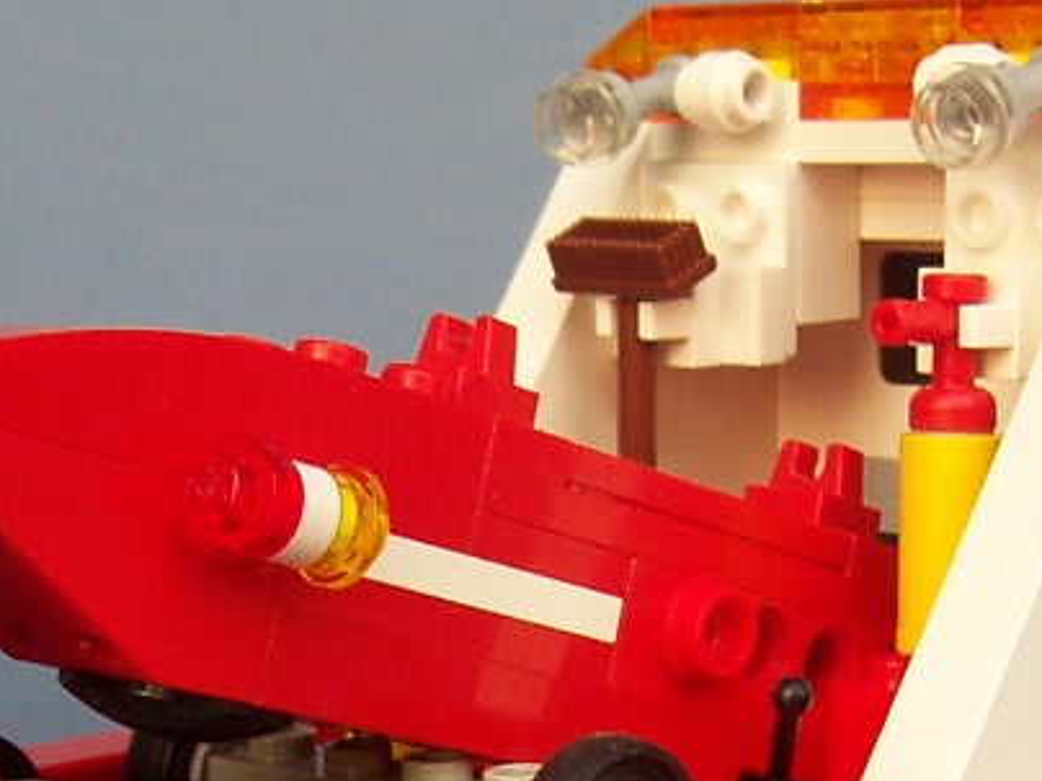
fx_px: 3311
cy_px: 974
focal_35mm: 110
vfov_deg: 13.1
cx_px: 389
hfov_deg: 17.9
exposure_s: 1/90
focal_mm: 5.6
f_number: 2.8
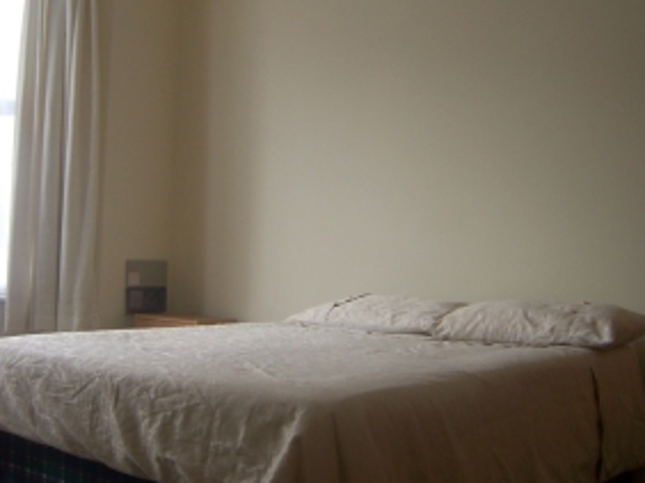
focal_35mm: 46
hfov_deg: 41.1
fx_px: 856
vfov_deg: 31.3
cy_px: 179
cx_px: 268
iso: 80
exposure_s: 1/60
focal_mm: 6
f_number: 2.8
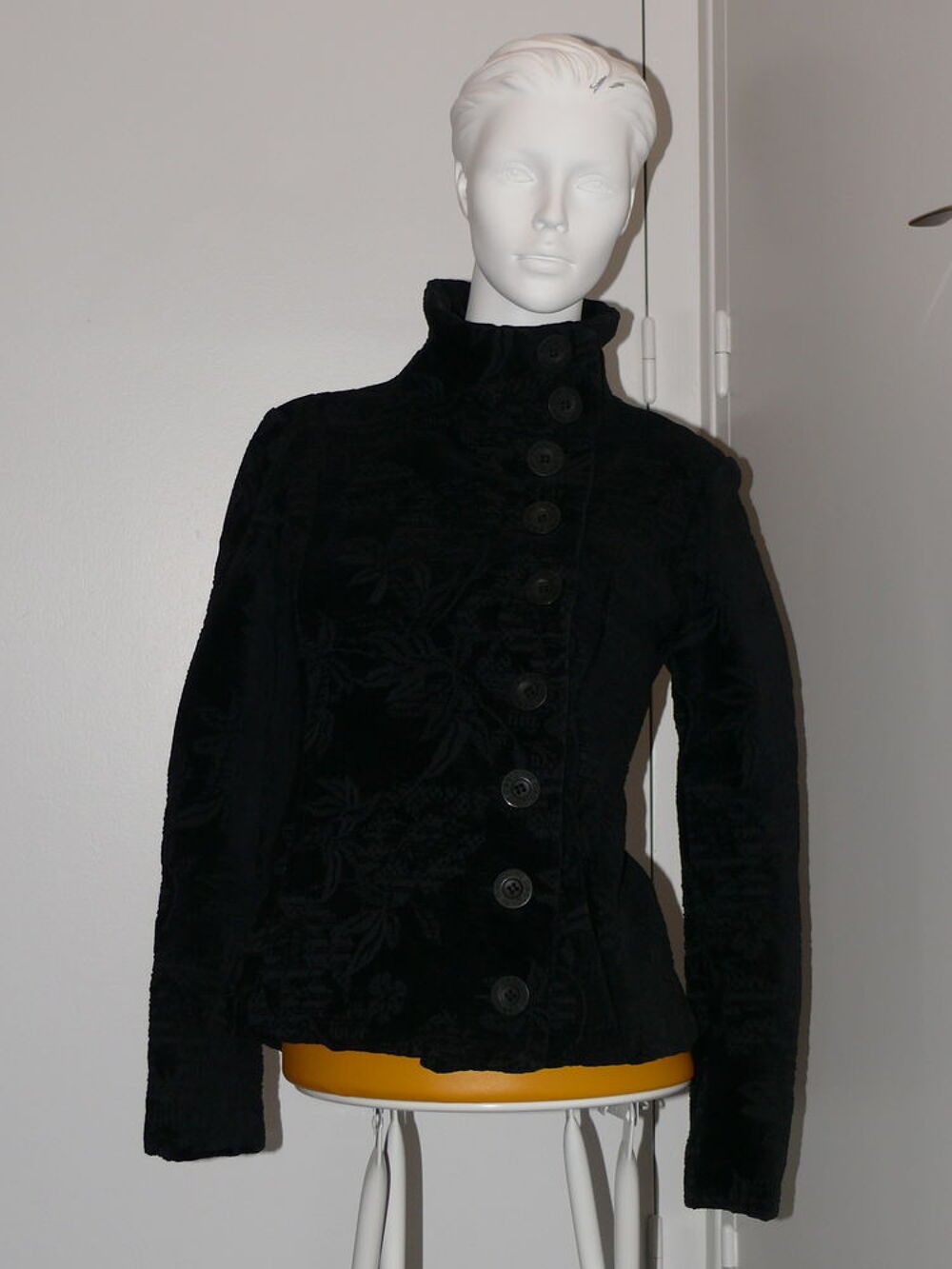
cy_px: 634
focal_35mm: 81
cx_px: 476
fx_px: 2970
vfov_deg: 24.1
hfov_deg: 18.2
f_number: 3.2
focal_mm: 13
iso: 100
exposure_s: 1/30
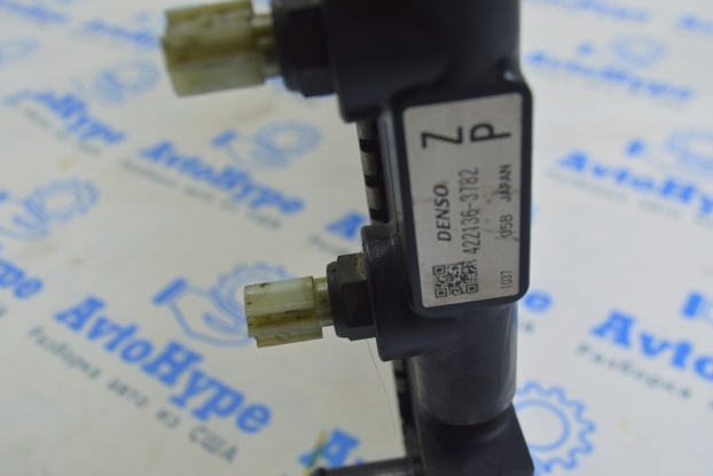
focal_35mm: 39
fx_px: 763
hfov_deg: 50.1
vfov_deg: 34.6
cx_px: 358
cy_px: 243
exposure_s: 1/25
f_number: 5.6
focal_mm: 25
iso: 400
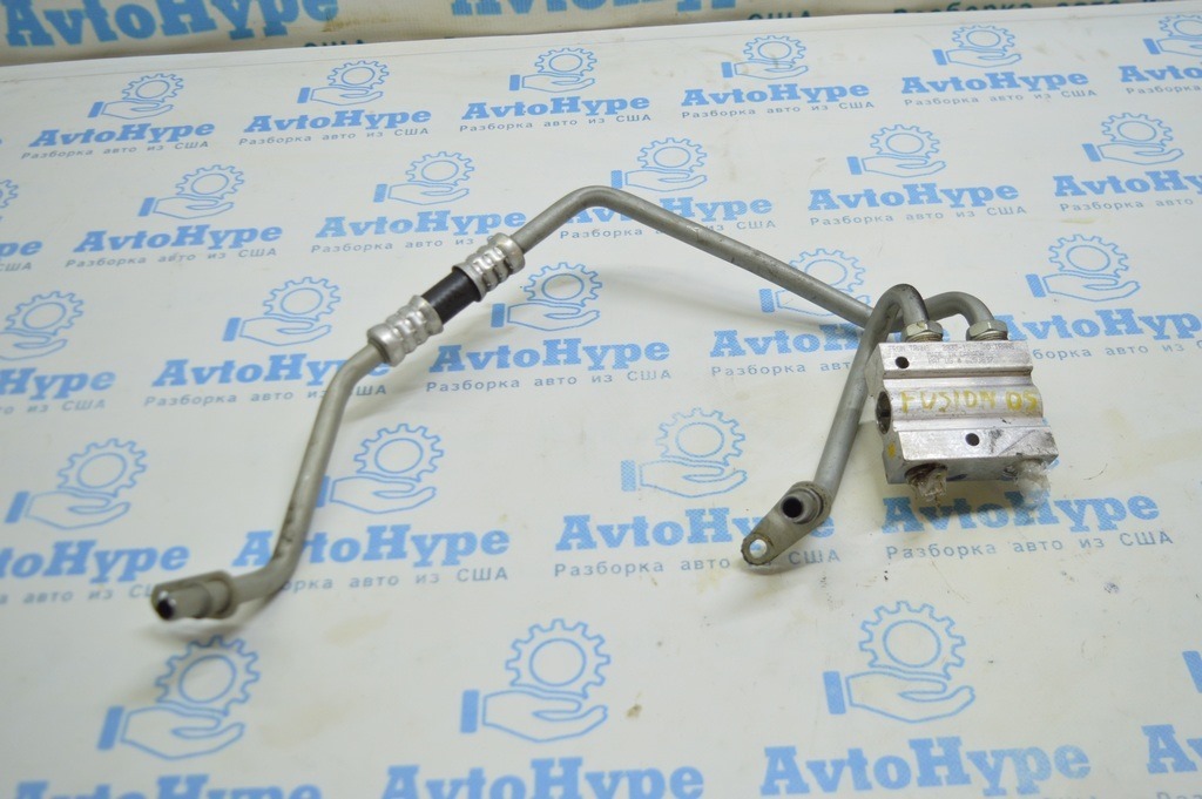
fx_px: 1201
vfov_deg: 36.8
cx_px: 601
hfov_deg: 53.2
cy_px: 400
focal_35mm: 36
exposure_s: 1/60
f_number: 4
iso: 400
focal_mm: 24
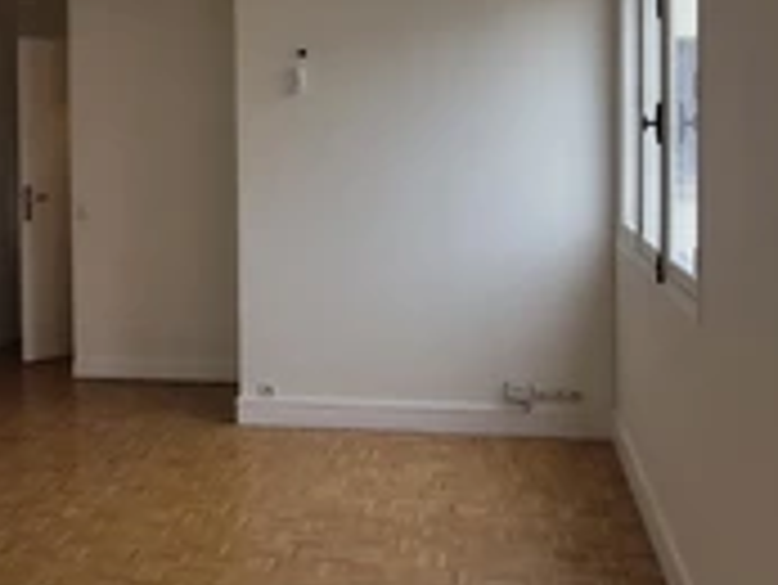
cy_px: 140
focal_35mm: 40
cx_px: 317
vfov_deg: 35.1
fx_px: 900
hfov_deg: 46.5
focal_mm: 2.2
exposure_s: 1/998
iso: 160
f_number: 2.2
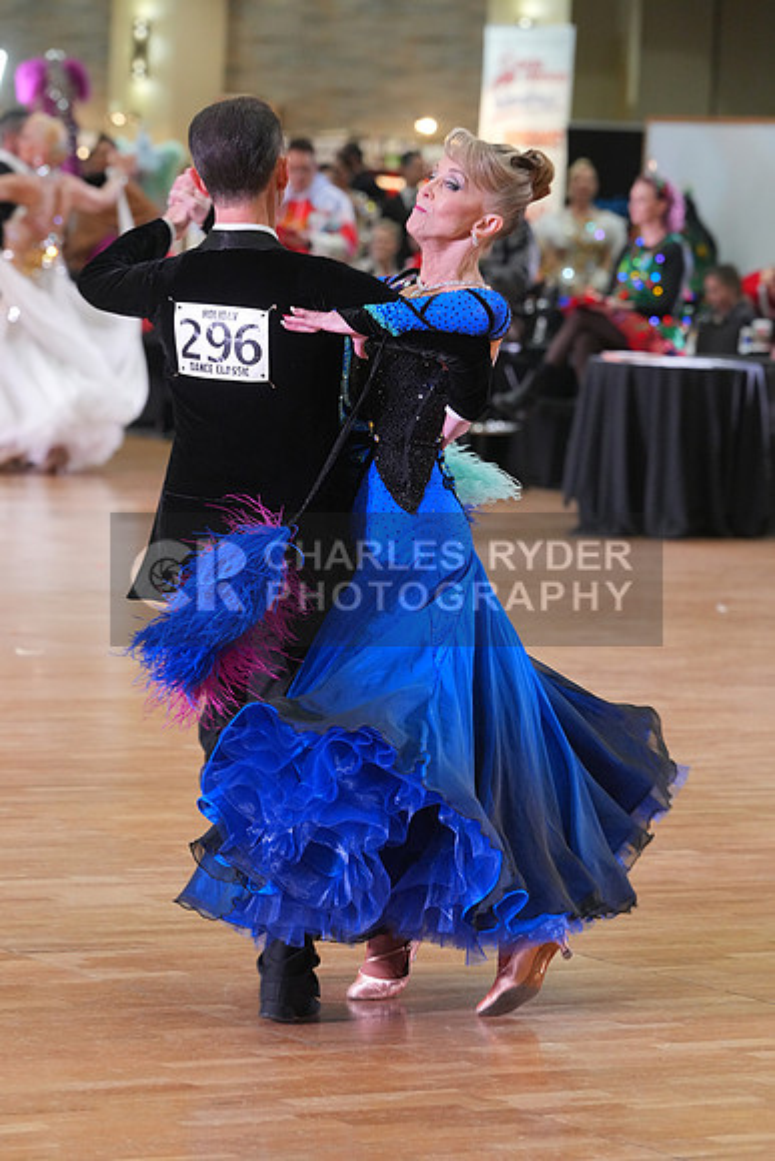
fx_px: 5357
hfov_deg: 8.3
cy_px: 580
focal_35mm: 166
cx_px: 388
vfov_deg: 12.4
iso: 3200
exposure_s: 1/200
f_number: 5.6
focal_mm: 166
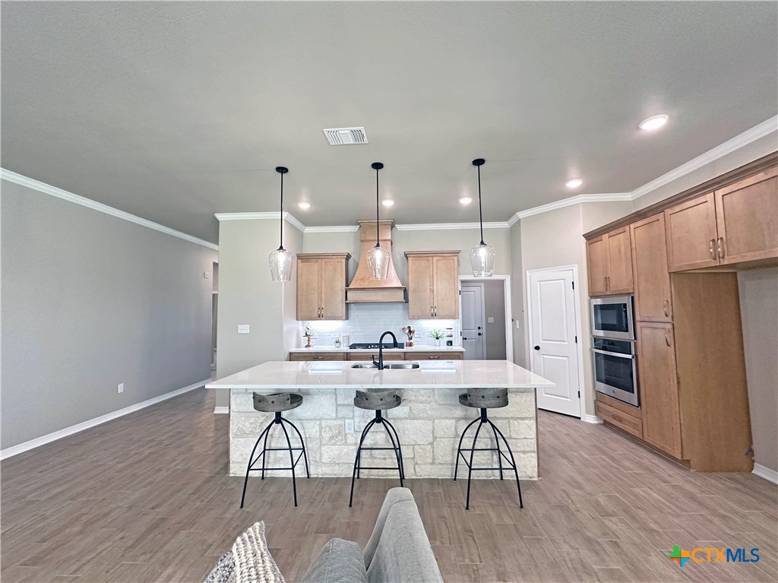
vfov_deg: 85.6
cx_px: 389
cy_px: 292
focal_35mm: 14
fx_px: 315
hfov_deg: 102.1
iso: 320
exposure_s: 1/120
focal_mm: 2.22
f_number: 2.2
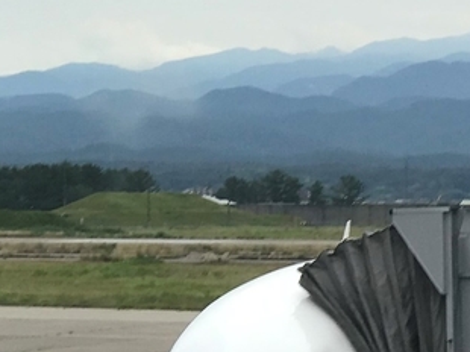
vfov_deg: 6.7
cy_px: 360
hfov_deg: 8.9
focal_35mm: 221
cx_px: 453
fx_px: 2998
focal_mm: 6.6
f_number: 2.8
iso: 20
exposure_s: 1/175
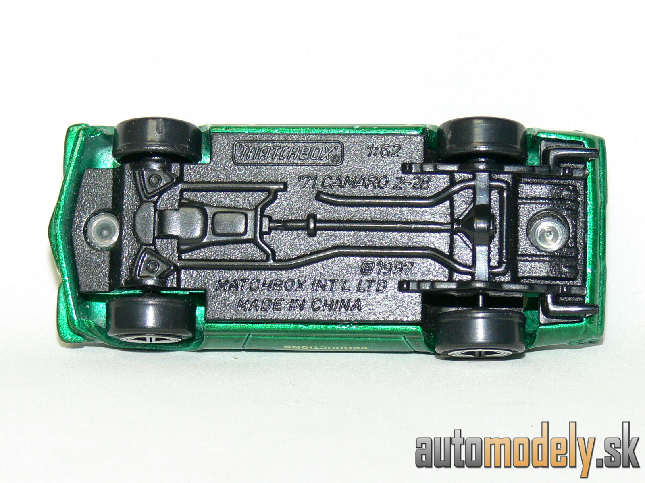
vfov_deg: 10.8
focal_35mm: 137
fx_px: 2553
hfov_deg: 14.4
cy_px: 242
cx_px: 322
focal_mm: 18.1
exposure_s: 1/30
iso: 100
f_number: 4
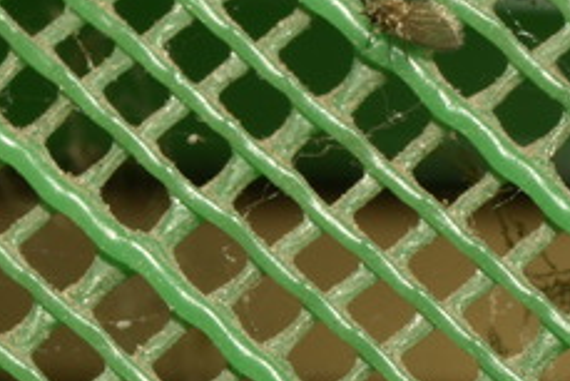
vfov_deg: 5.4
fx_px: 3977
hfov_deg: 8.1
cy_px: 568
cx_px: -219
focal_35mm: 251
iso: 100
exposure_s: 1/200
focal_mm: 40
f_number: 22
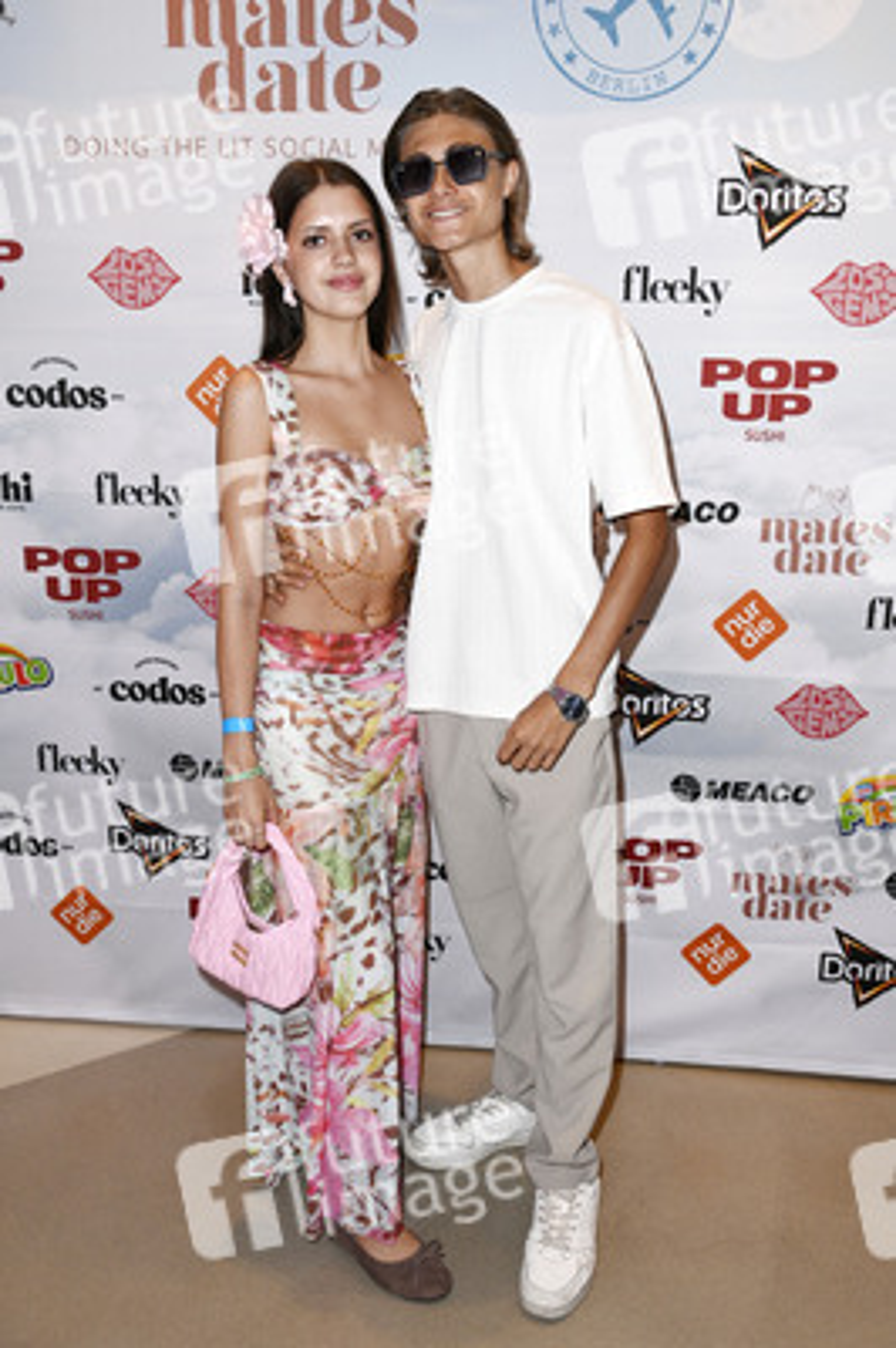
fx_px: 1197
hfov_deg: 41.0
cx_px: 448
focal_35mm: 32
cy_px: 674
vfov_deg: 58.8
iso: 1250
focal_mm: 32
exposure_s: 1/250
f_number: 6.3
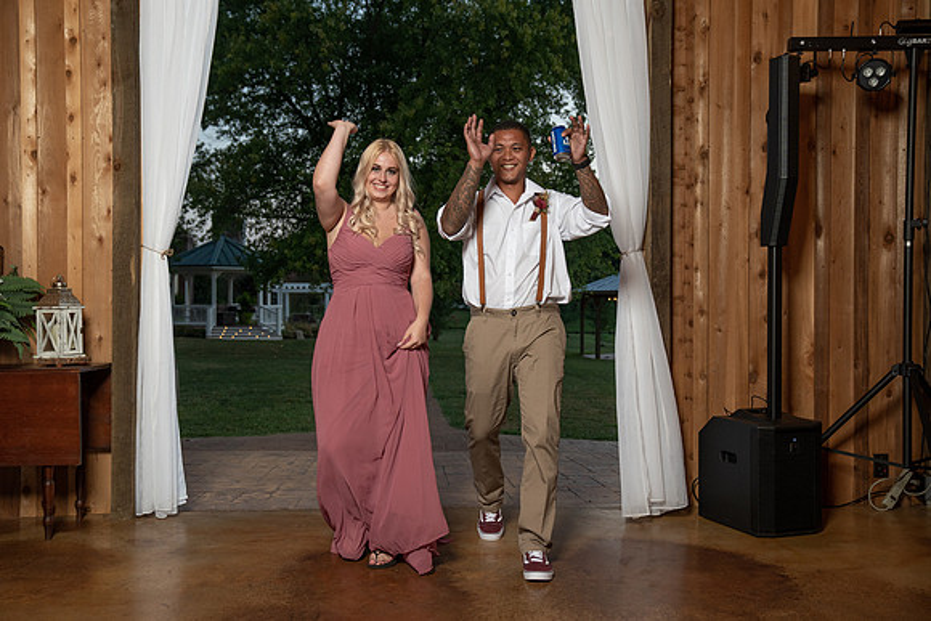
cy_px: 310
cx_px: 466
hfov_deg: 51.9
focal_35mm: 37
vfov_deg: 36.0
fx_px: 957
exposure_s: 1/200
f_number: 4
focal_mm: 37
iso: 1000
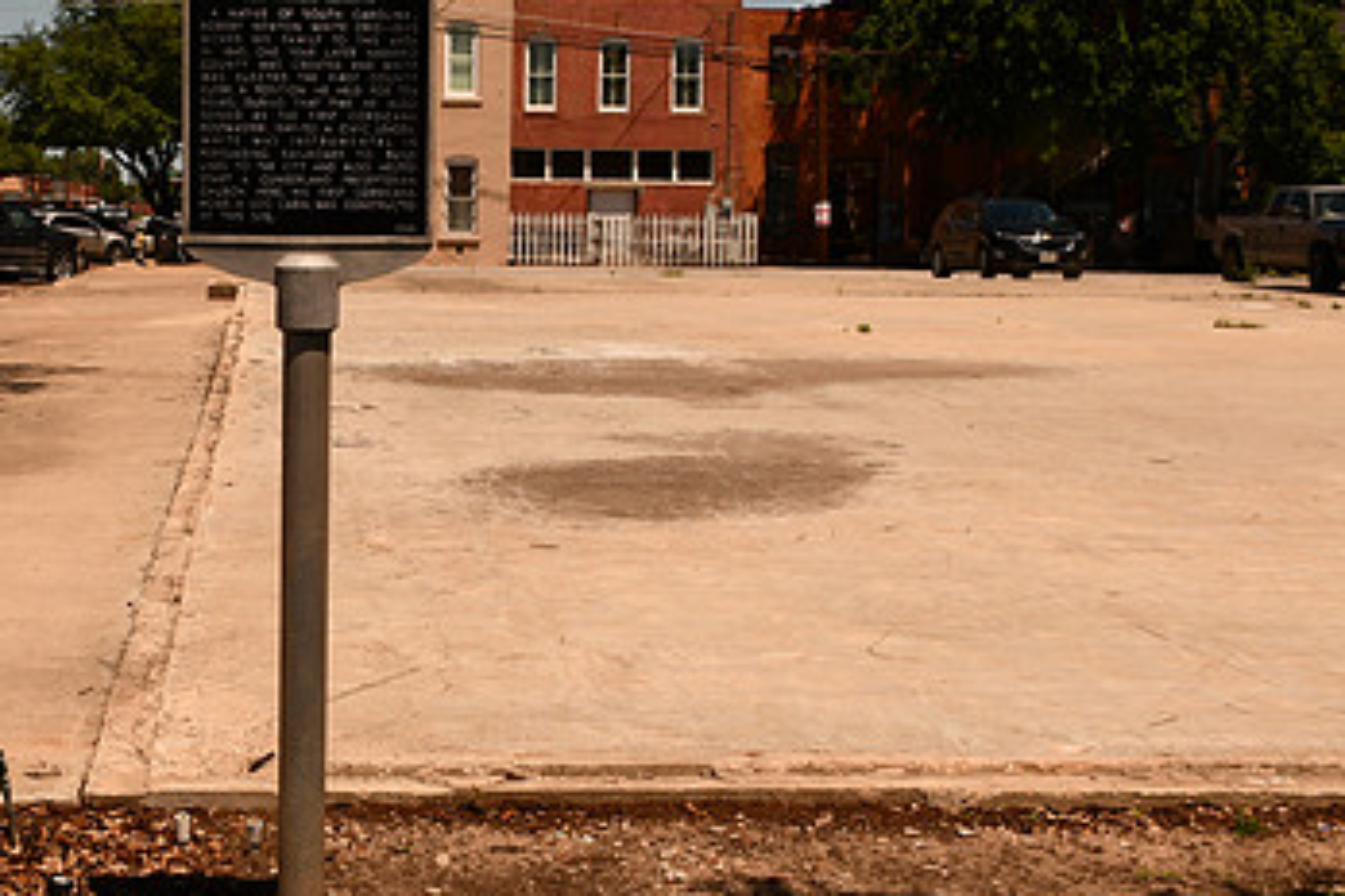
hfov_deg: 32.8
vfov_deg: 22.6
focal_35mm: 60
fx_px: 2241
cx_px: 336
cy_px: 338
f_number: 16
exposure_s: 1/125
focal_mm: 24
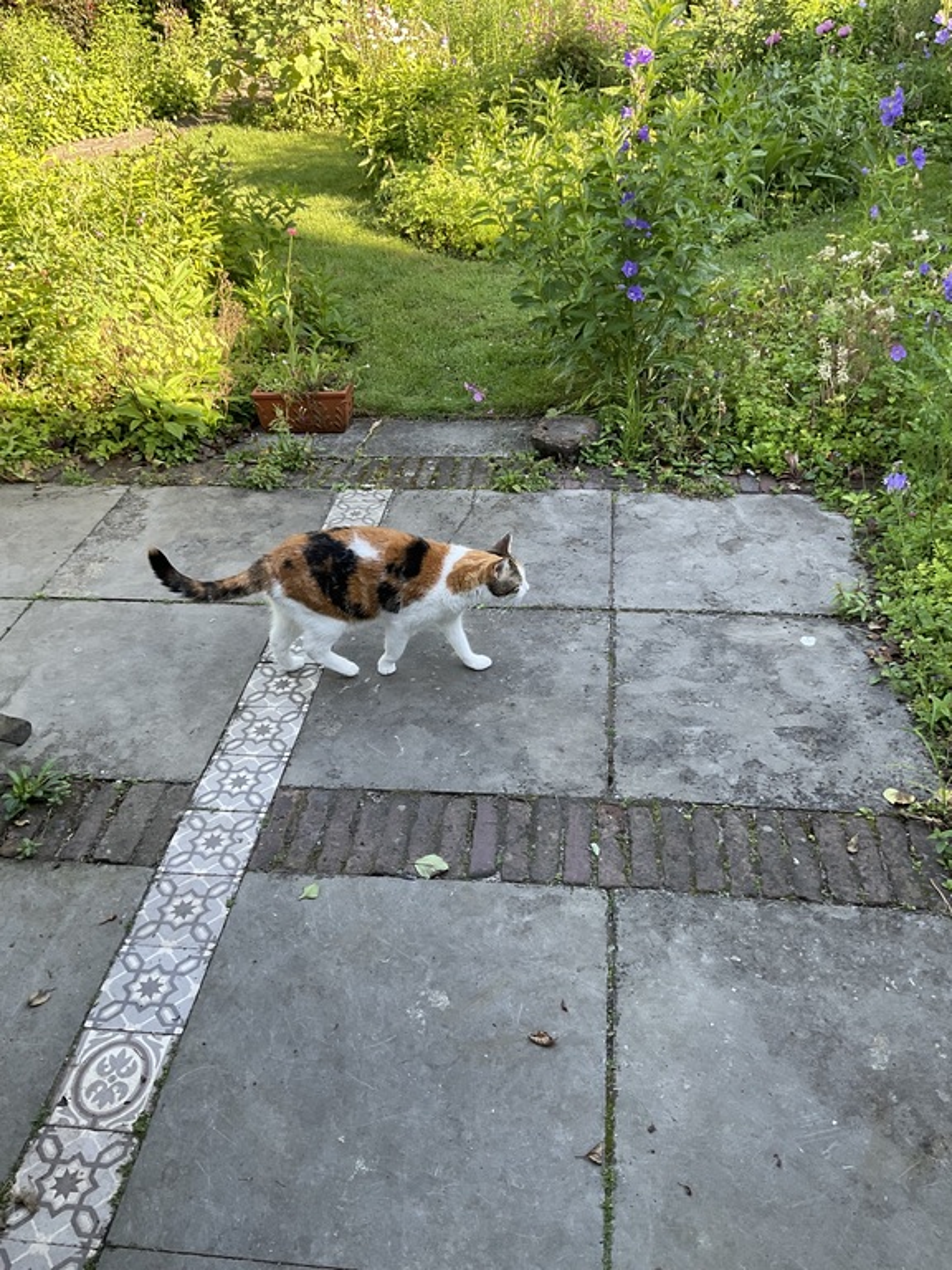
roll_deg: +4.0
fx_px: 1063
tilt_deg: -35.5
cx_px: 476
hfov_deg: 48.2
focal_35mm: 29
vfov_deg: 61.7
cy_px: 635
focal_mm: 3
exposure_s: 1/100
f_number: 1.8
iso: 20
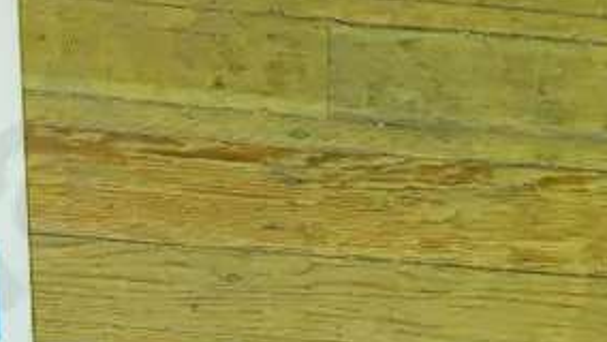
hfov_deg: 13.5
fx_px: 2528
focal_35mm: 157
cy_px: 256
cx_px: -22
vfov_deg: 7.7
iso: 3200
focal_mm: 20
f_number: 4.1
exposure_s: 1/100
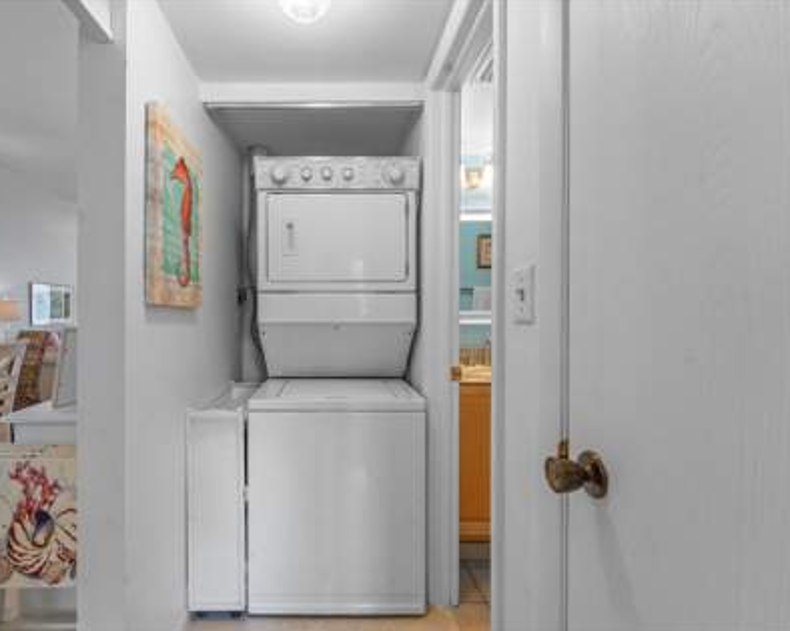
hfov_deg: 92.3
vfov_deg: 80.4
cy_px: 317
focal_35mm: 16
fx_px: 374
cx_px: 331
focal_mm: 14
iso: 250
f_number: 8
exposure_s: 1/1.67
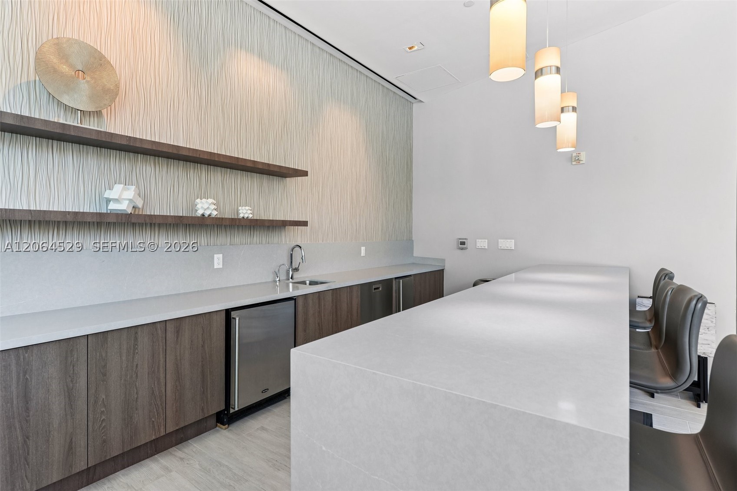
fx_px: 368
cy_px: 246
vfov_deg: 67.4
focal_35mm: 18
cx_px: 368
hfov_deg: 90.0
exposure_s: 1/6
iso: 200
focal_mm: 18
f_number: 9
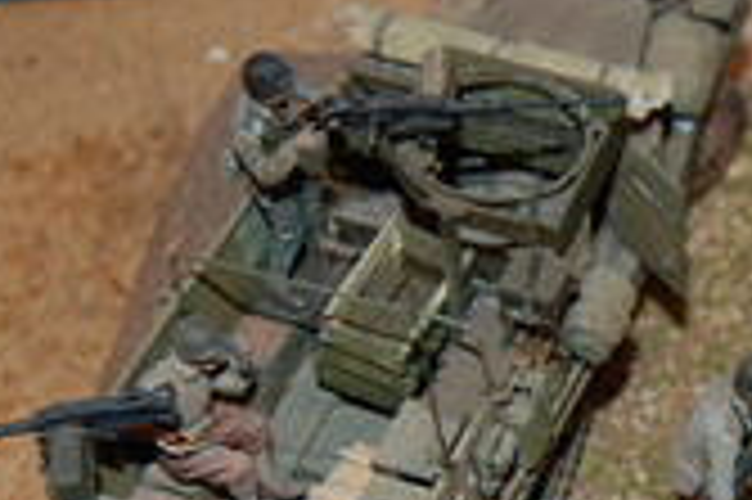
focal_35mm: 117
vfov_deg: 11.5
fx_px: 2442
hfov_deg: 16.9
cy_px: 559
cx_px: 847
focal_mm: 26
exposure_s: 1/500
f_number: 4
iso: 200
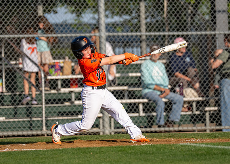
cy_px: 54
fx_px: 2504
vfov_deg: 3.8
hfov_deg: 5.3
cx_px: 85
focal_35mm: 383
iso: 160
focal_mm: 200
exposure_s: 1/3200
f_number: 2.8
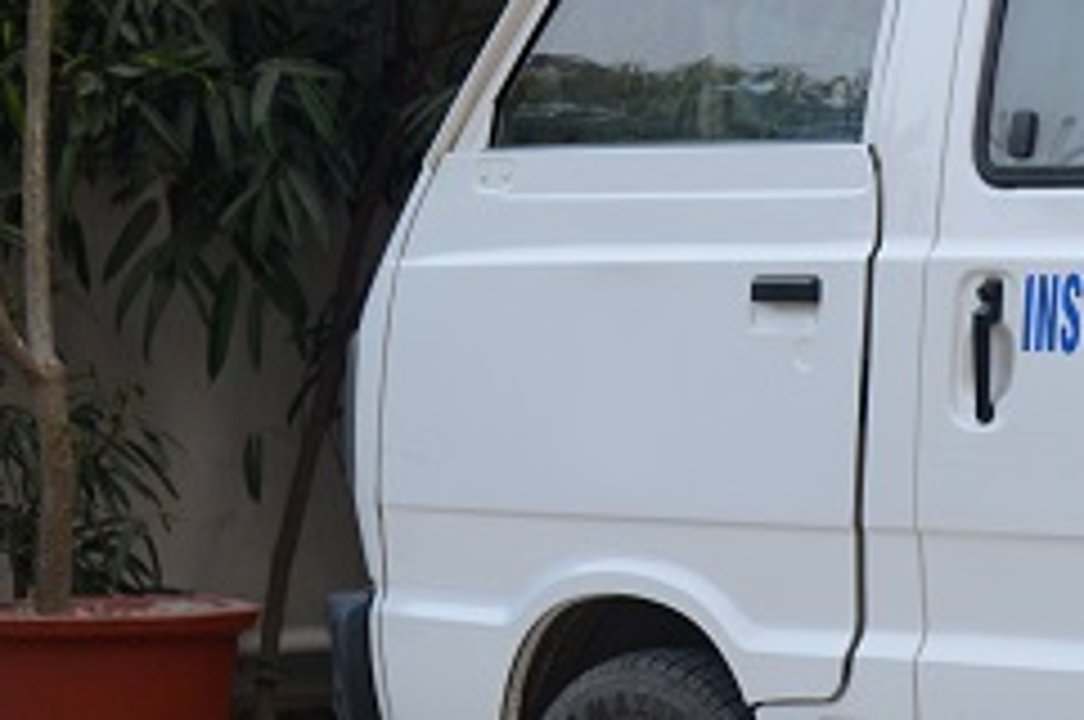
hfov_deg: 9.2
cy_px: 414
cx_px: 1637
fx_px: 6525
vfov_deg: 6.3
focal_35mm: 217
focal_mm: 58
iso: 640
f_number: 5.6
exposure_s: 1/180
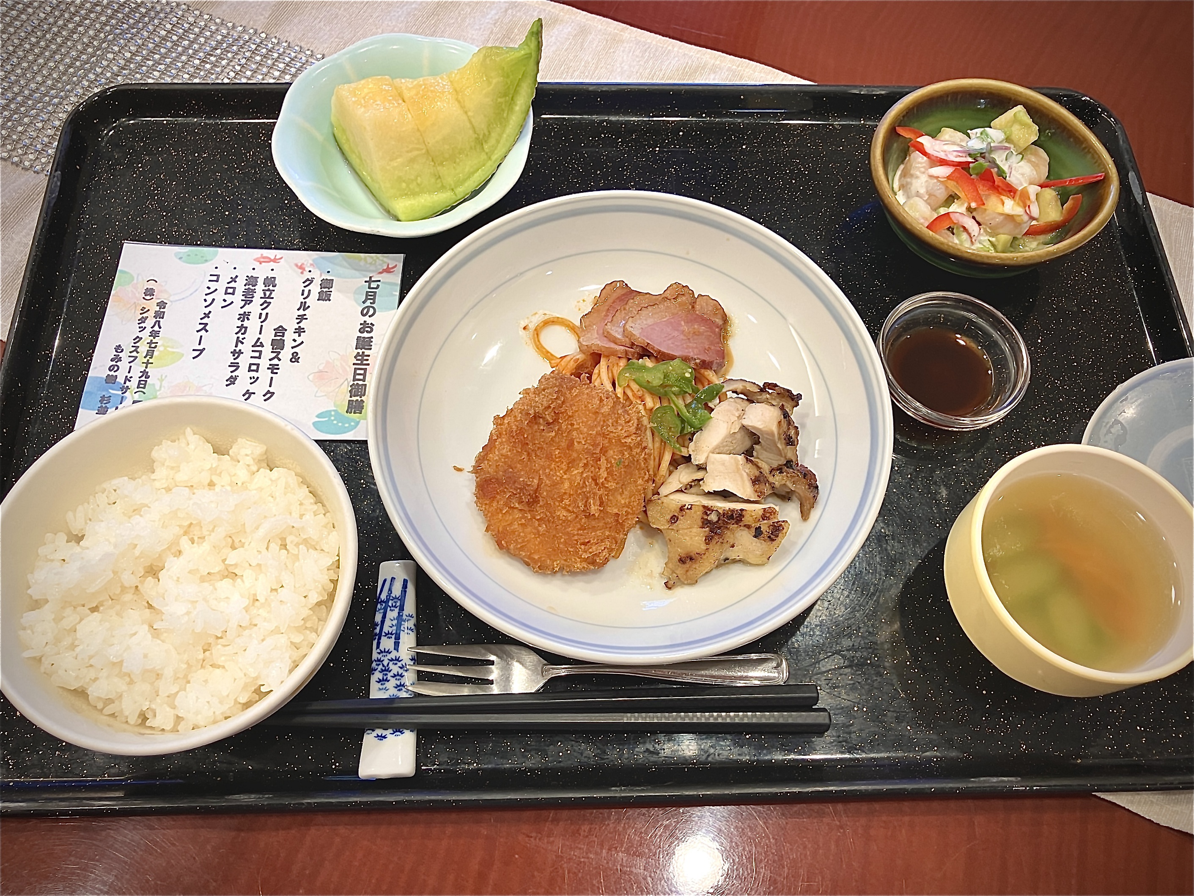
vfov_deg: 49.7
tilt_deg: -65.1
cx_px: 597
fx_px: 966
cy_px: 448
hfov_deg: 63.4
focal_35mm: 28
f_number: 1.8
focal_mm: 3.99
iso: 40
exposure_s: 1/50
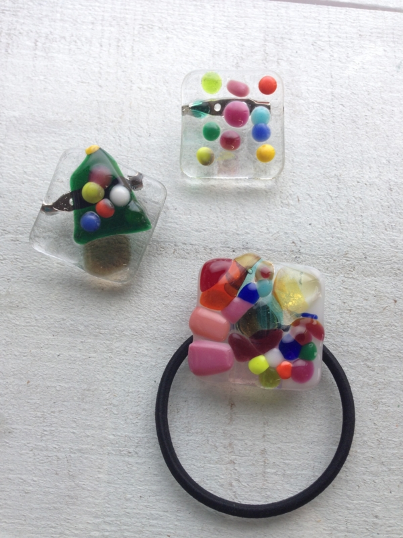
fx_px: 512
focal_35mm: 33
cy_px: 269
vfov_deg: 55.4
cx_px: 202
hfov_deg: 42.9
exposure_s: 1/152
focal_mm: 4.12
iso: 50
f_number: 2.4
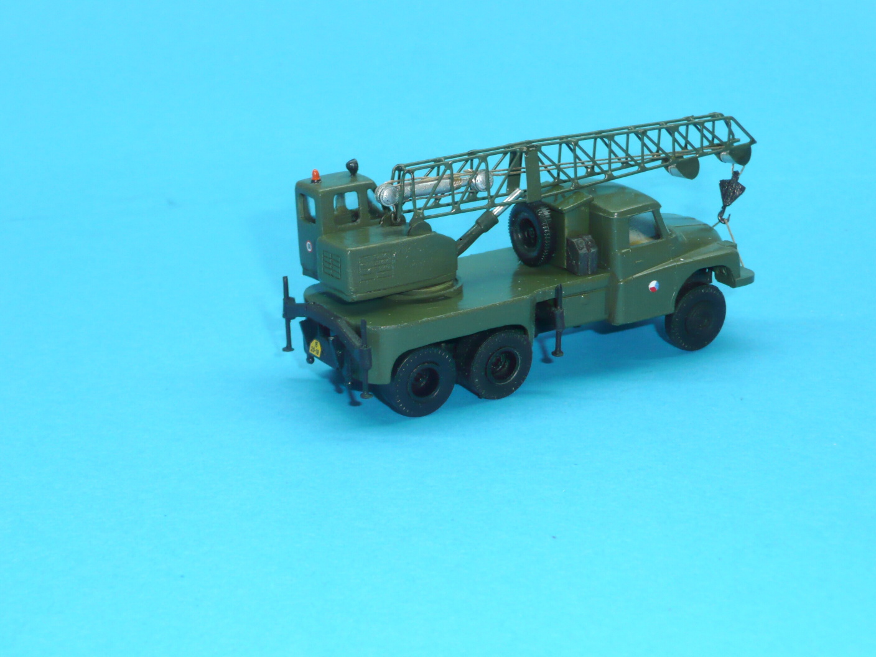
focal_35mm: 67
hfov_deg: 29.0
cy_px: 328
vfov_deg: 21.9
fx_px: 1696
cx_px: 438
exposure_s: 1/30
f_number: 4.5
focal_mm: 11
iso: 100
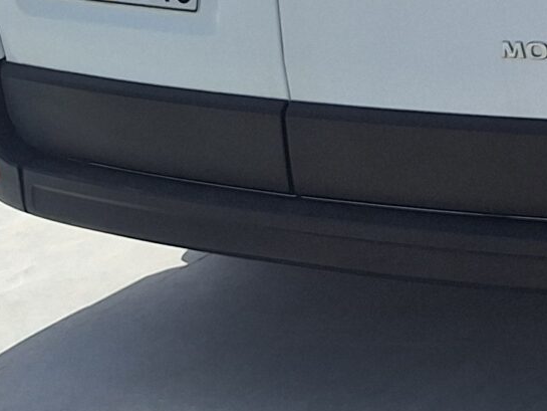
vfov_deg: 12.9
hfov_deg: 16.3
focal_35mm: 108
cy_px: -225
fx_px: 1707
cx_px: 863
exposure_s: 1/3891
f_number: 1.8
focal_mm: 5.54
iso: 40
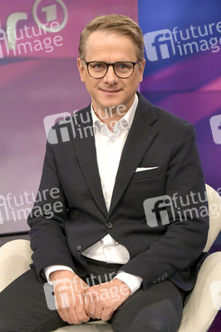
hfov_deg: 35.0
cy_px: 166
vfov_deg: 50.7
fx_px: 350
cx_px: 110
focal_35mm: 38
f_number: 5.6
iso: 2500
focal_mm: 38
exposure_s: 1/320
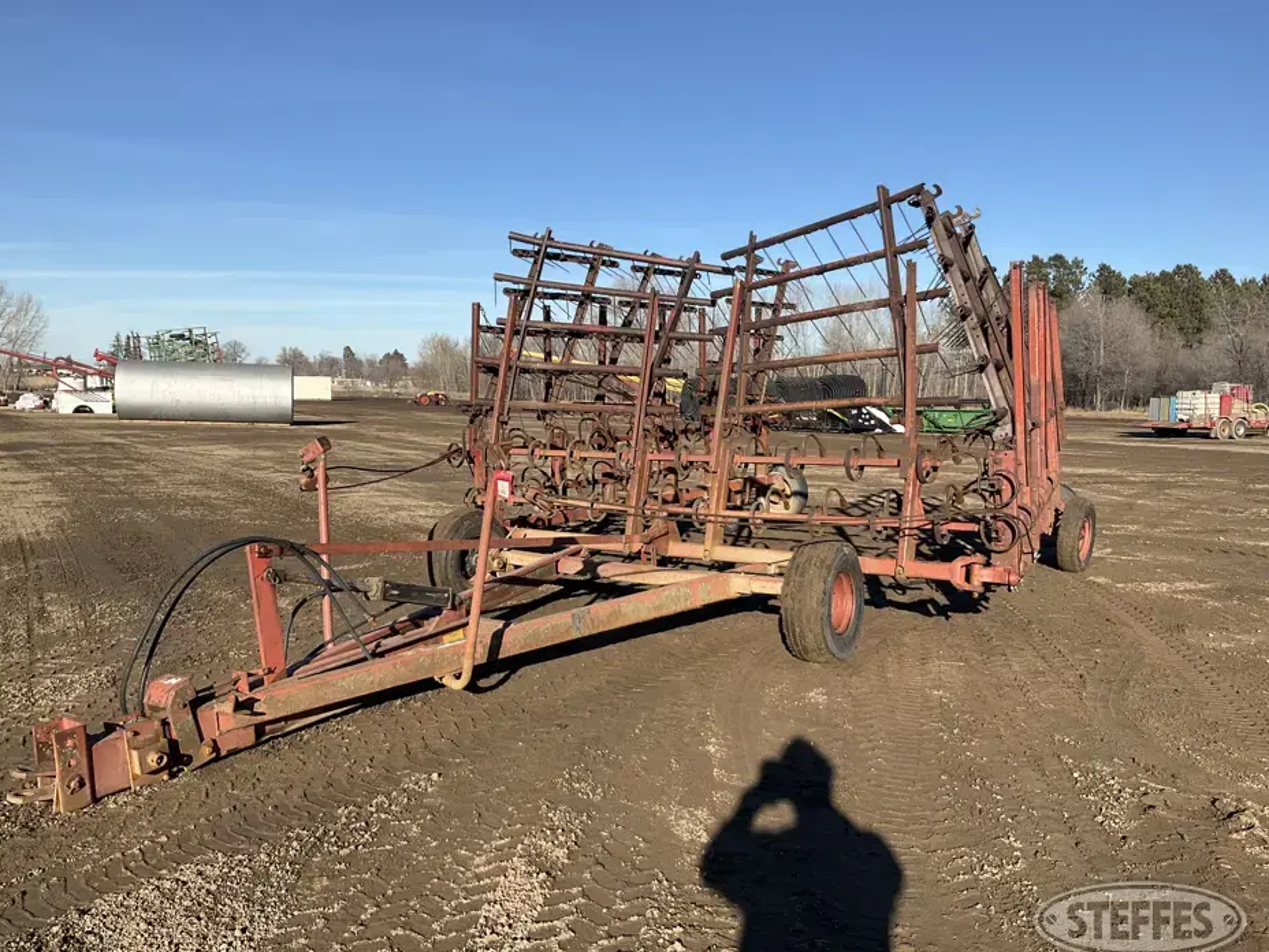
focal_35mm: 30
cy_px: 483
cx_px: 619
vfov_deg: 46.8
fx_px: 1100
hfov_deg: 60.0
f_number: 1.8
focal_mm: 3
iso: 25
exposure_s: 1/1912
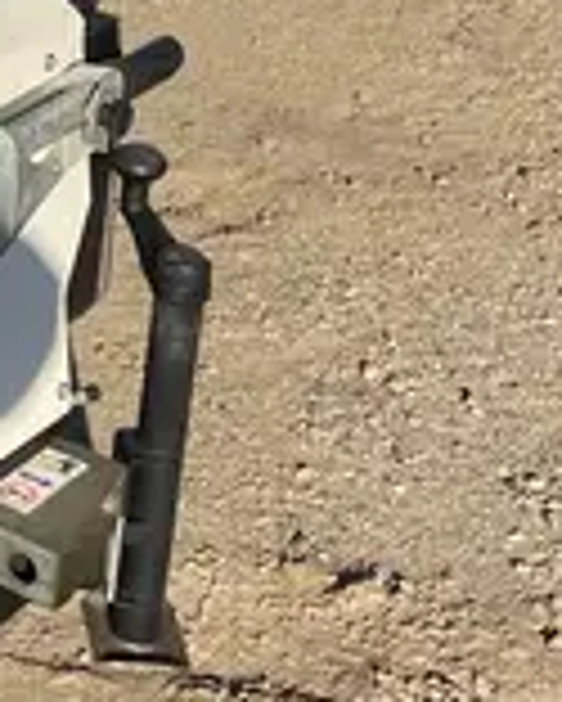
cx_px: -391
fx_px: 2472
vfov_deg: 15.8
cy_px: -25
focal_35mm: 119
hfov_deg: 12.1
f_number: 1.6
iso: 32
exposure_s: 1/2353
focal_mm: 4.2
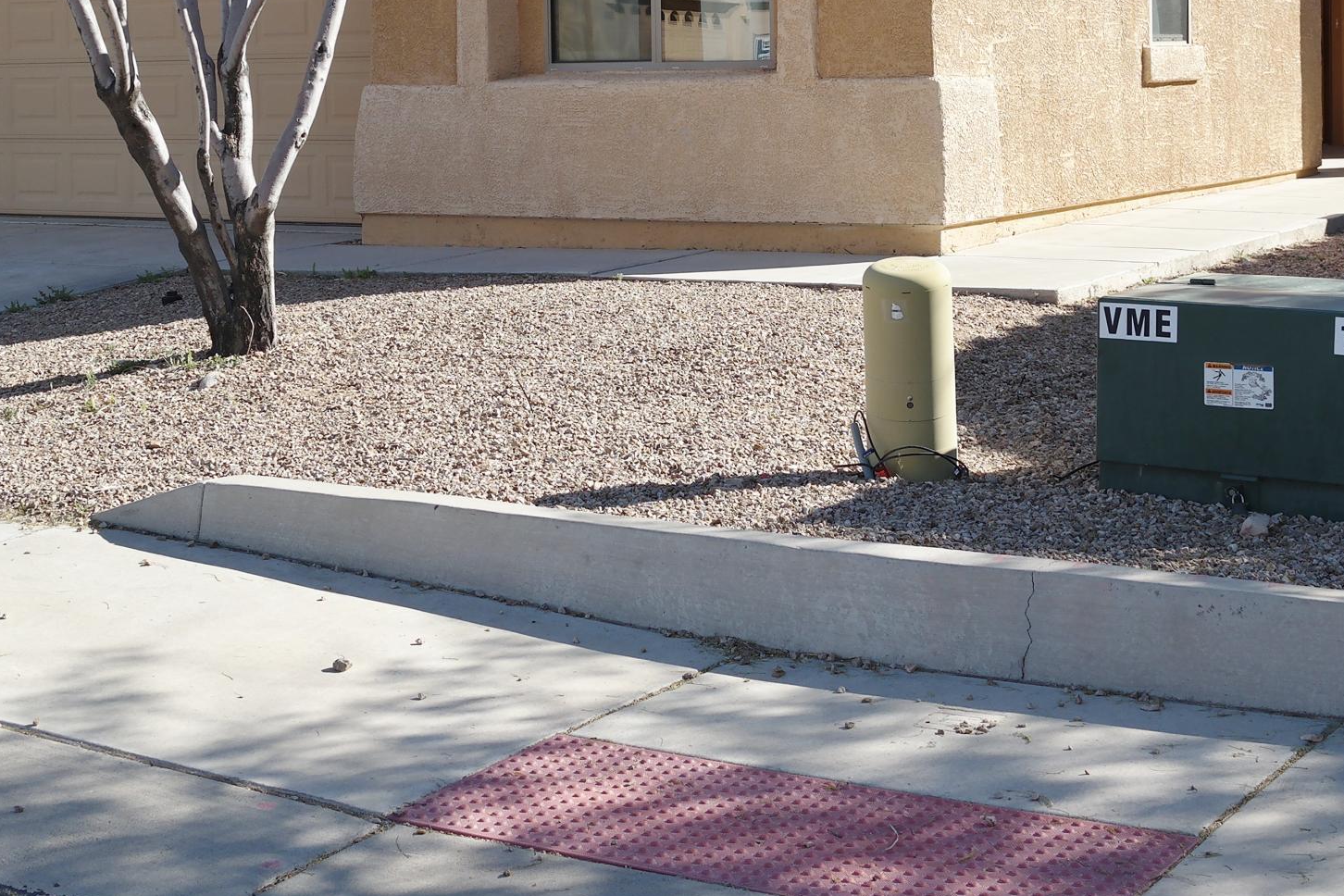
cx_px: 628
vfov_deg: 21.4
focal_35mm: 62
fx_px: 2314
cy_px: 86
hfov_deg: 32.4
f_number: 6.3
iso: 100
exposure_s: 1/250
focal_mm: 20
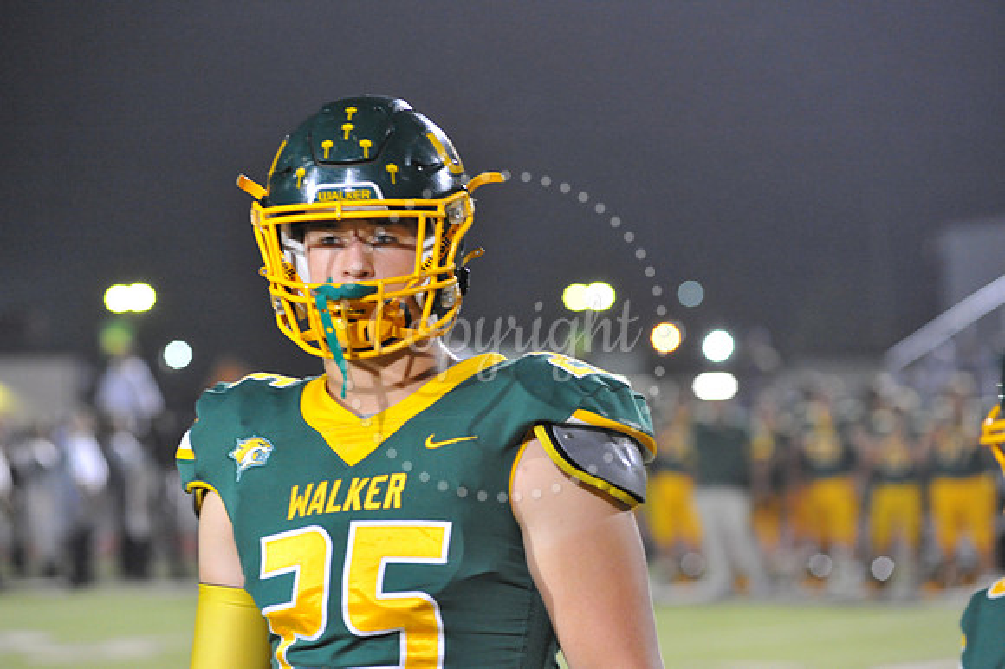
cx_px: 502
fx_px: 3766
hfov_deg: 15.2
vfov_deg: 10.1
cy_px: 334
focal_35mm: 135
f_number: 4
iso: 4000
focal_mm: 135
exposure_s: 1/160
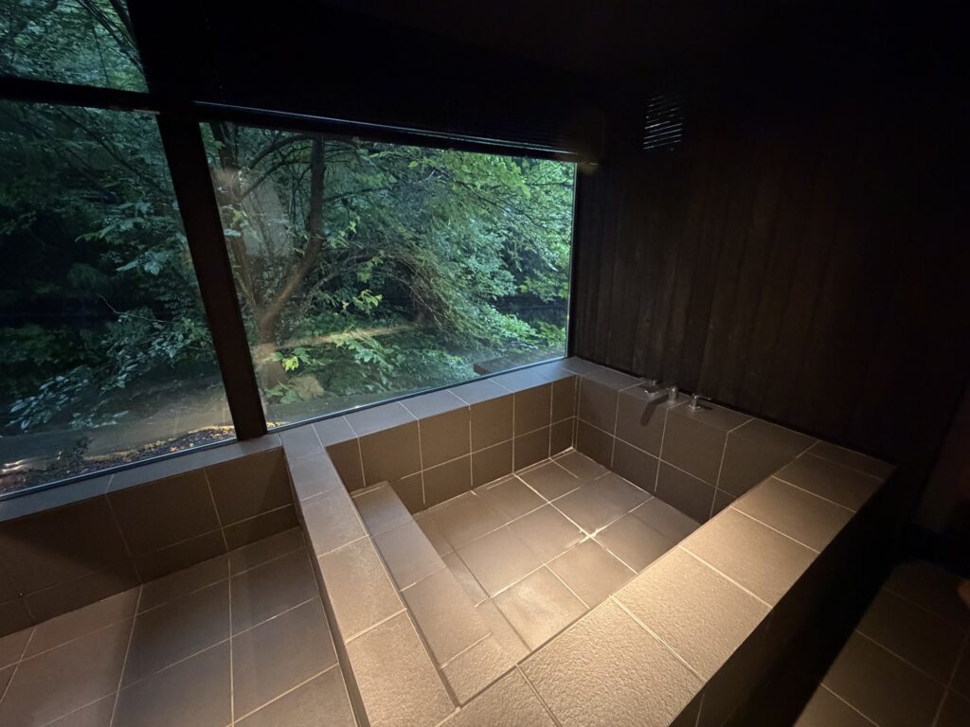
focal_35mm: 14
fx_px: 392
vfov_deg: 85.7
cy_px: 364
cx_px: 485
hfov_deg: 102.1
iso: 1250
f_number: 2.2
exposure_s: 1/25
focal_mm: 2.22
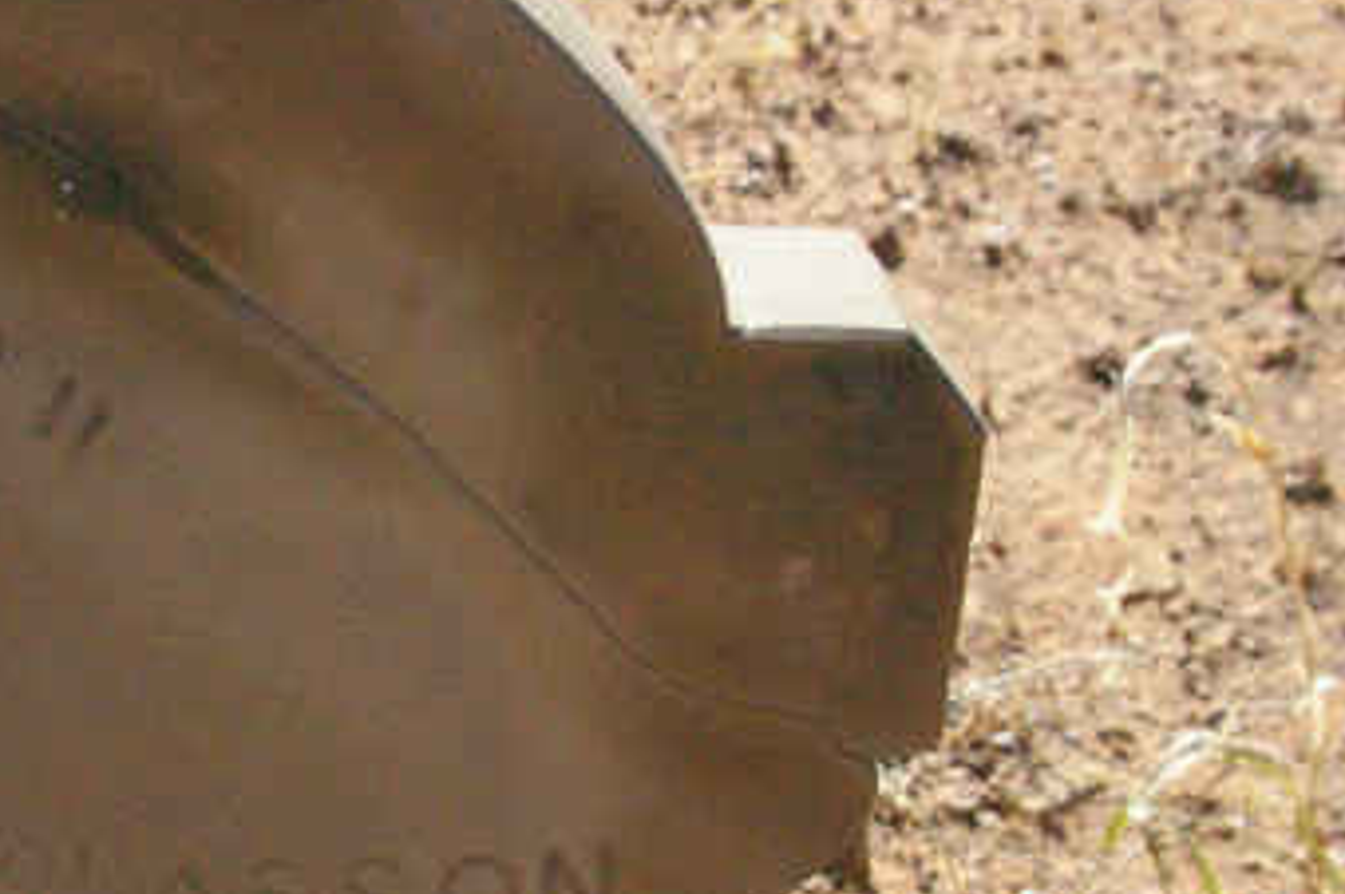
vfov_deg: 12.7
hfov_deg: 18.2
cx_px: -257
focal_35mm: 107
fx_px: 3994
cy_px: 819
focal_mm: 26
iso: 3200
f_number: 8
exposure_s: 1/3000
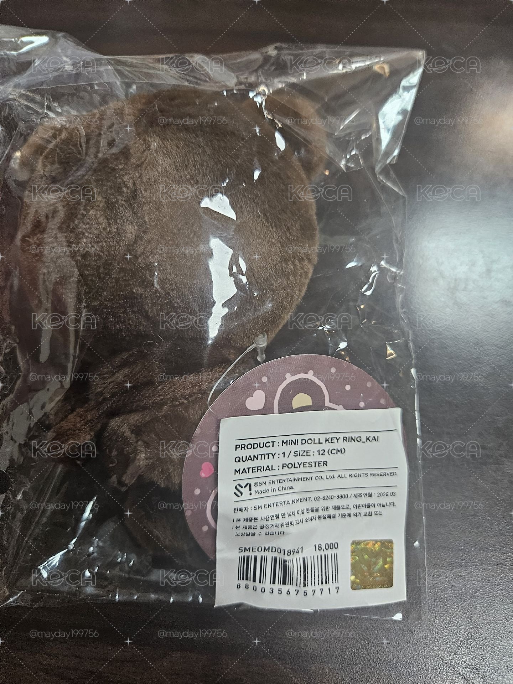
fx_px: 454
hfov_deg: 58.9
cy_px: 342
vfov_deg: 73.9
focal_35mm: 23
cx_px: 256
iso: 320
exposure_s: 1/120
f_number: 1.8
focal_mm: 5.4
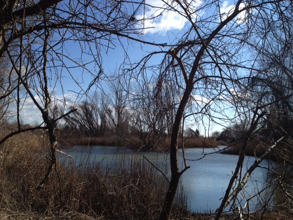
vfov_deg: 39.7
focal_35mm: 36
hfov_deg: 51.3
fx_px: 305
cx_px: 148
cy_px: 111
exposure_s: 1/2304
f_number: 2.4
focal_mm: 4.28
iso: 64
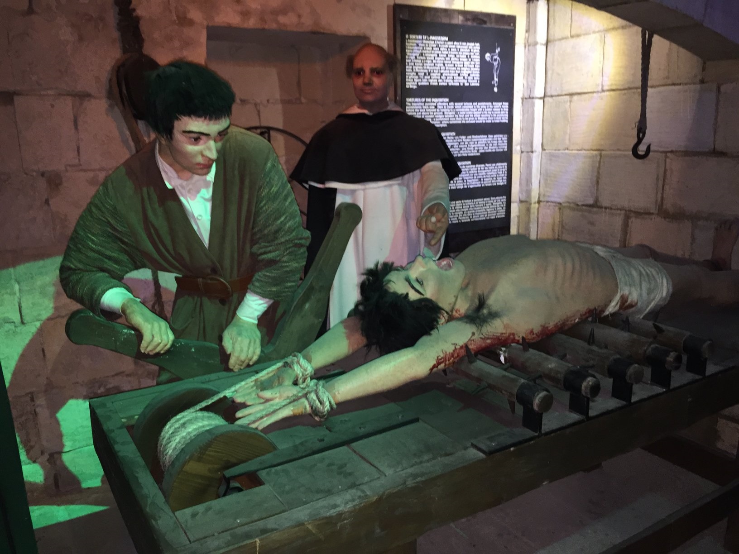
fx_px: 619
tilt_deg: -12.3
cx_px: 370
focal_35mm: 29
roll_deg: +0.0
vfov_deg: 48.2
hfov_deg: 61.7
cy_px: 277
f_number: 2.2
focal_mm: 4.15
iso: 160
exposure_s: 1/17
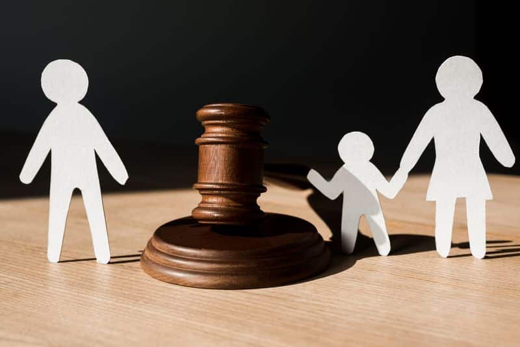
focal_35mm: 50
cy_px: 174
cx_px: 260
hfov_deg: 39.6
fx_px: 722
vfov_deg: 27.0
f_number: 5.6
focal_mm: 50
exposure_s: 1/500
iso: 100
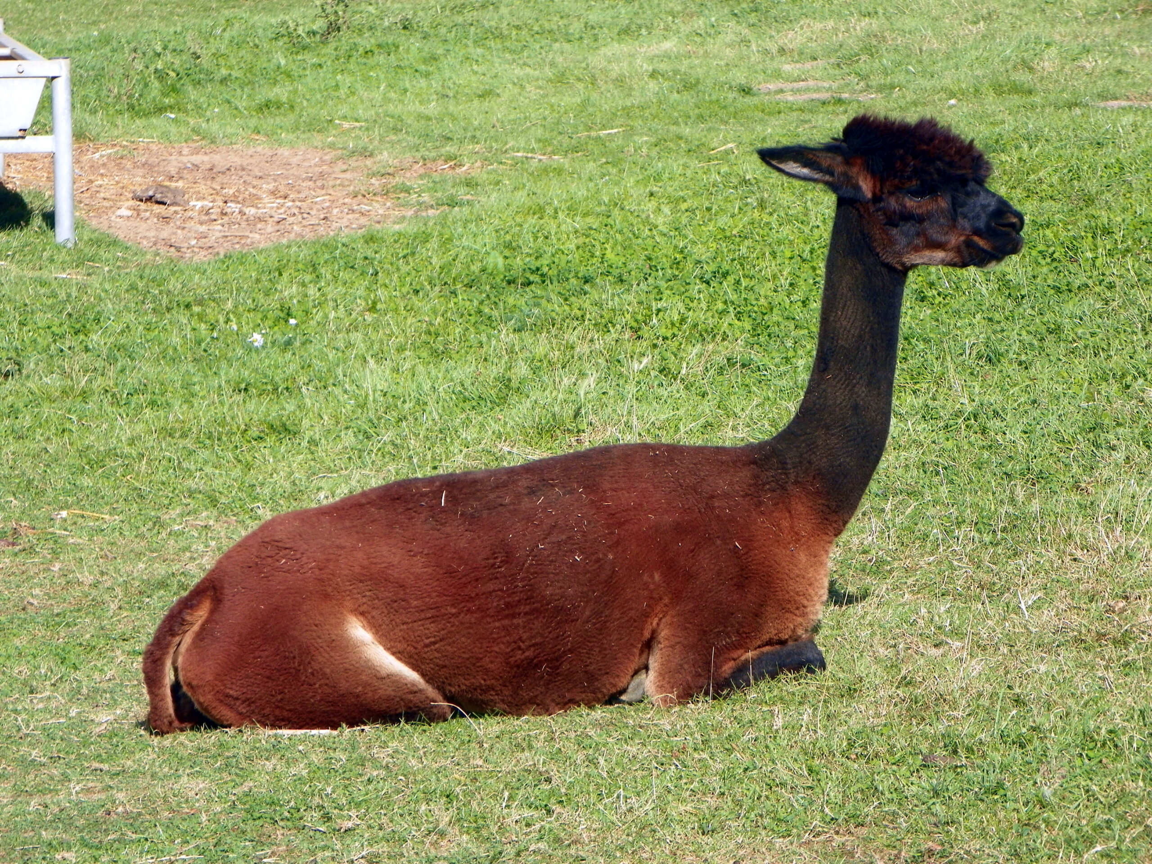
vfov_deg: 8.6
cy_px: 432
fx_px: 5724
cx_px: 576
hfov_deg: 11.5
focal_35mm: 172
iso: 64
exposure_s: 1/320
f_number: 4.5
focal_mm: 30.7
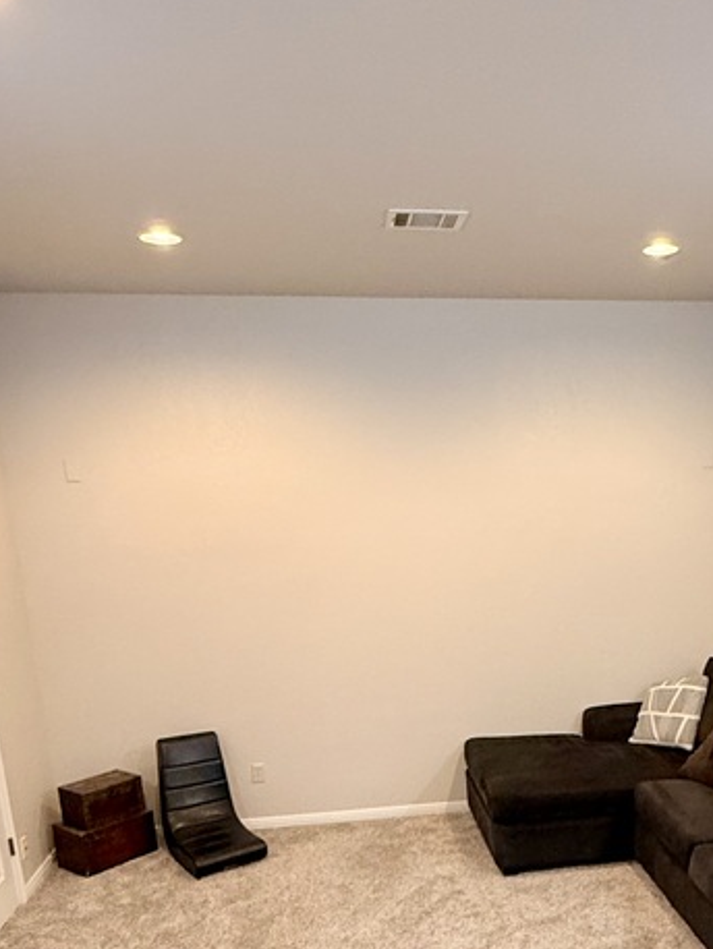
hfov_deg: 42.1
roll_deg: +1.3
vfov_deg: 52.6
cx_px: 502
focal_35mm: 33
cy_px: 723
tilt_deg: -13.5
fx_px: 905
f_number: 2.2
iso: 500
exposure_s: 1/60
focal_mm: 2.22
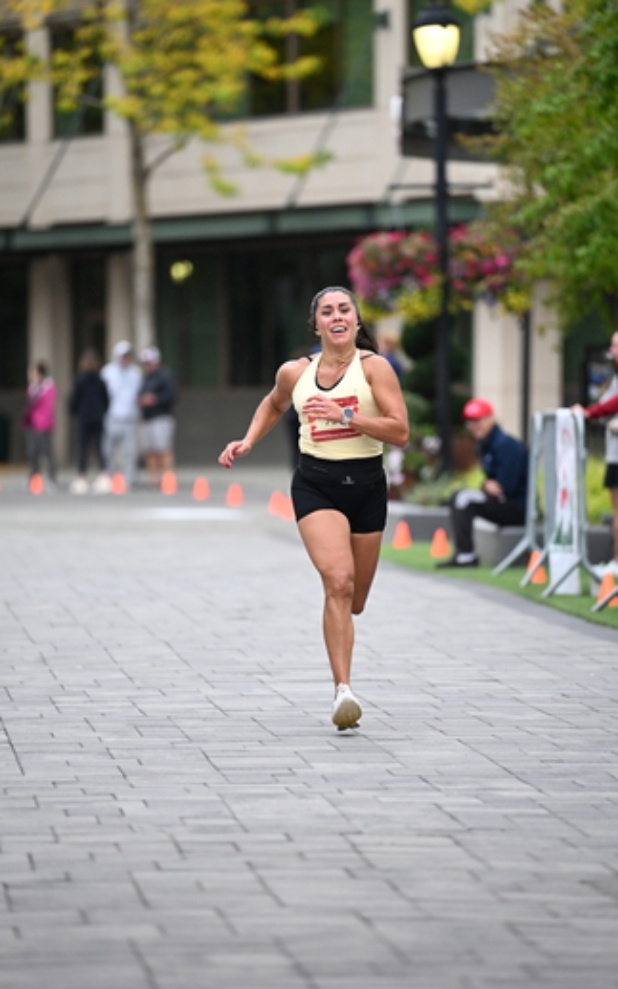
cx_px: 328
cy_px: 473
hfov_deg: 6.0
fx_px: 5849
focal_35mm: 217
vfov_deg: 9.7
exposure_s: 1/1600
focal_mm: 200
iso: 1000
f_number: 2.8
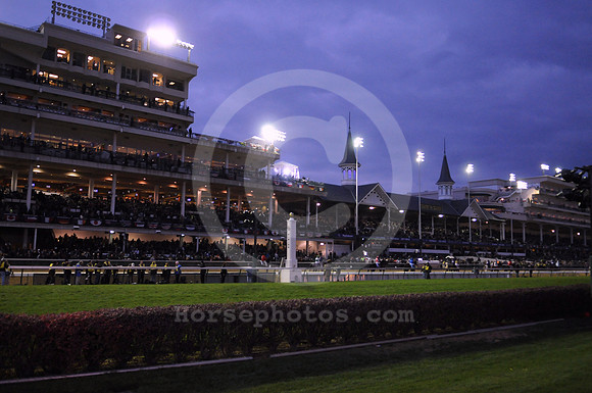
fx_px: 493
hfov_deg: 62.0
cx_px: 296
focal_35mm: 30
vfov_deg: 43.5
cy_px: 196
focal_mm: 20
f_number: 2.8
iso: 1600
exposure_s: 1/320
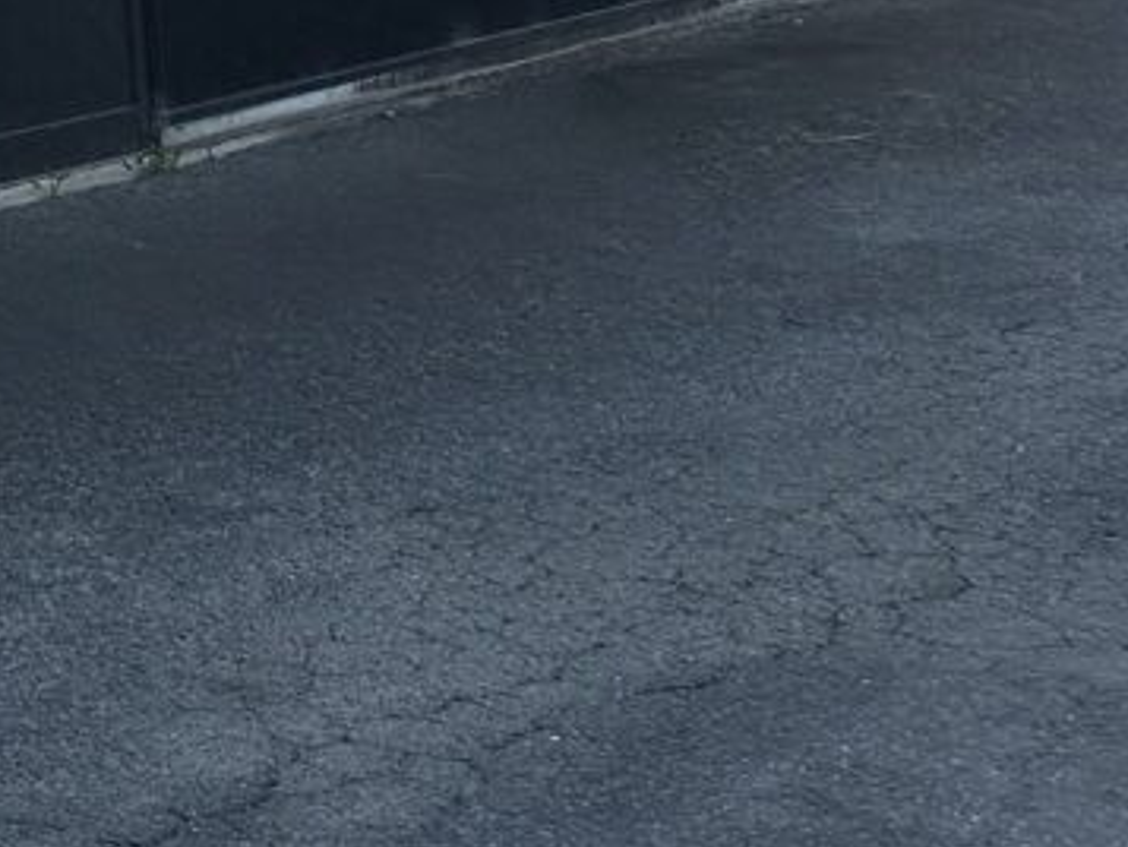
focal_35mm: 86
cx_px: -790
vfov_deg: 15.4
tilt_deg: +3.9
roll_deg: +2.5
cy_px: -559
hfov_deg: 18.6
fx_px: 2803
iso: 80
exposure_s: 1/642
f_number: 1.78
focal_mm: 6.86
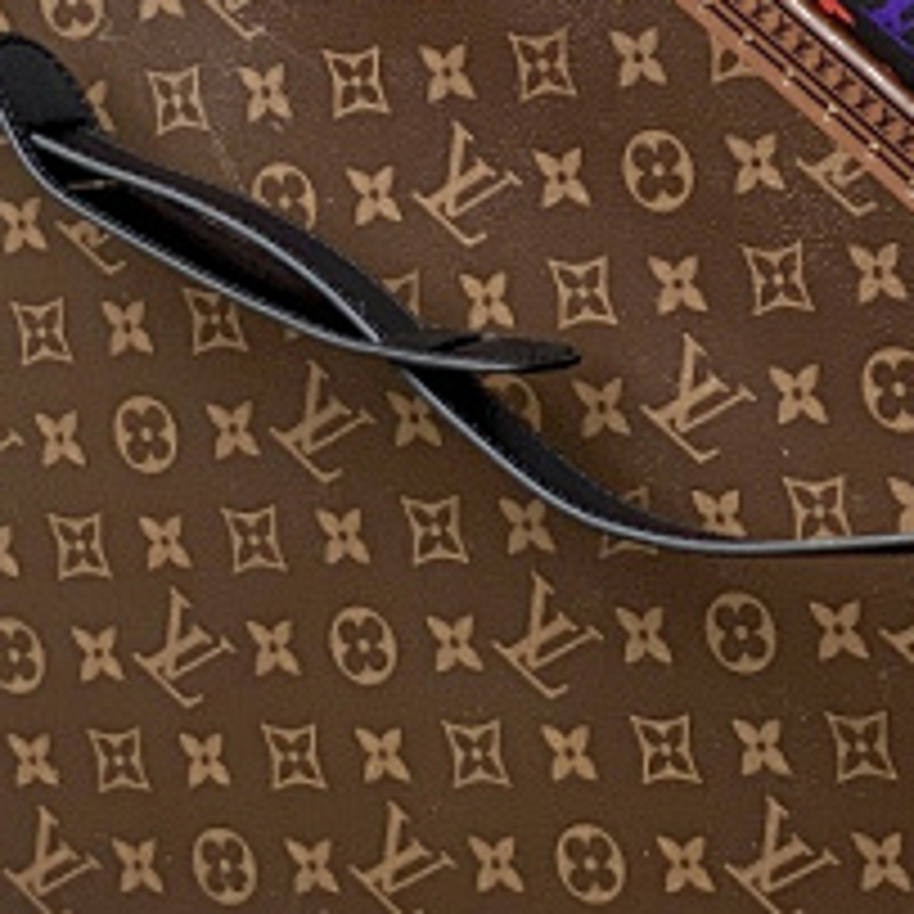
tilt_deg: -17.8
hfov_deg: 9.6
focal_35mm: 181
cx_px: 964
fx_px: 5407
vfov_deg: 9.1
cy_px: -860
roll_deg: -30.8
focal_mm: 6
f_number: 2.4
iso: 32
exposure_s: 1/122
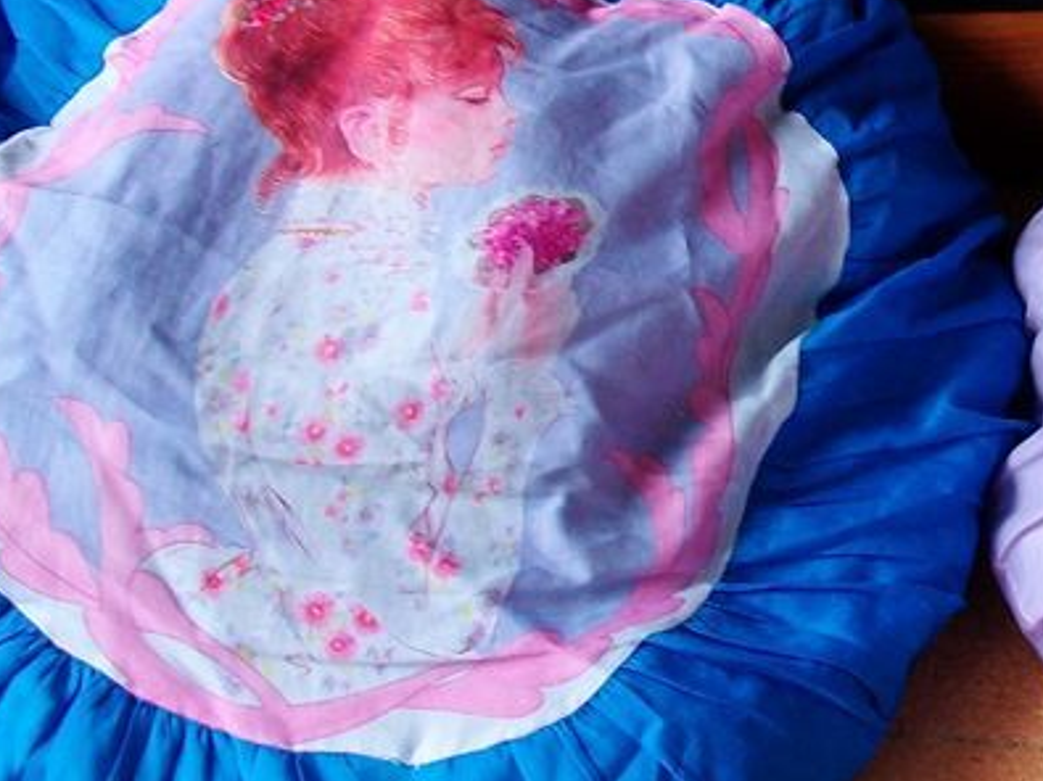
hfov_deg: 23.3
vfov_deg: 18.2
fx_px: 2440
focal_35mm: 81
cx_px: 990
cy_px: 314
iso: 106
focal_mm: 5.7
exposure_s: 1/40
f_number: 2.9
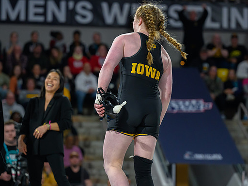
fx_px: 1232
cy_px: 82
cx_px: 121
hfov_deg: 11.5
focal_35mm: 172
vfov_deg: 8.6
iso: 2500
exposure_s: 1/800
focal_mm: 125
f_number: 2.8
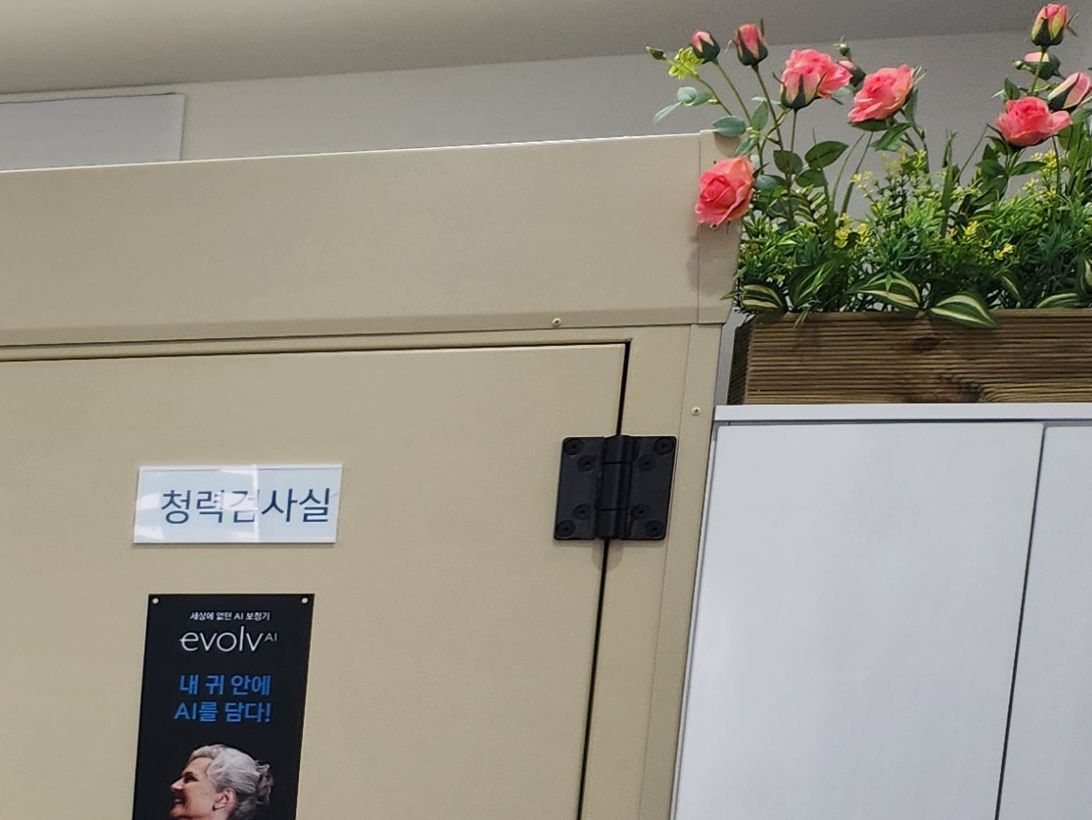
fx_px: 2524
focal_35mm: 80
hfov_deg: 19.9
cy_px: 1049
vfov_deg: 17.4
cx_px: -703
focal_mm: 5.4
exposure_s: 1/120
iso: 80
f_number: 1.8
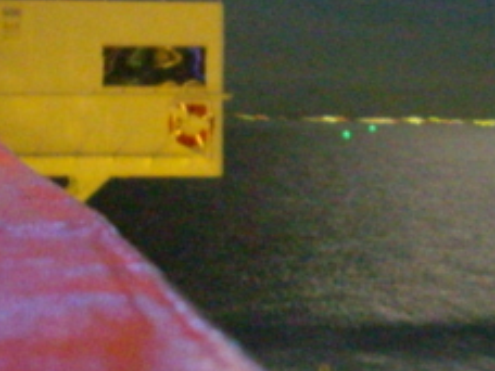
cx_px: 350
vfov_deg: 10.7
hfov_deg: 14.3
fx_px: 1973
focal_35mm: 138
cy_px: 102
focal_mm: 6.2
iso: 400
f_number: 2.8
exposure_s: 2
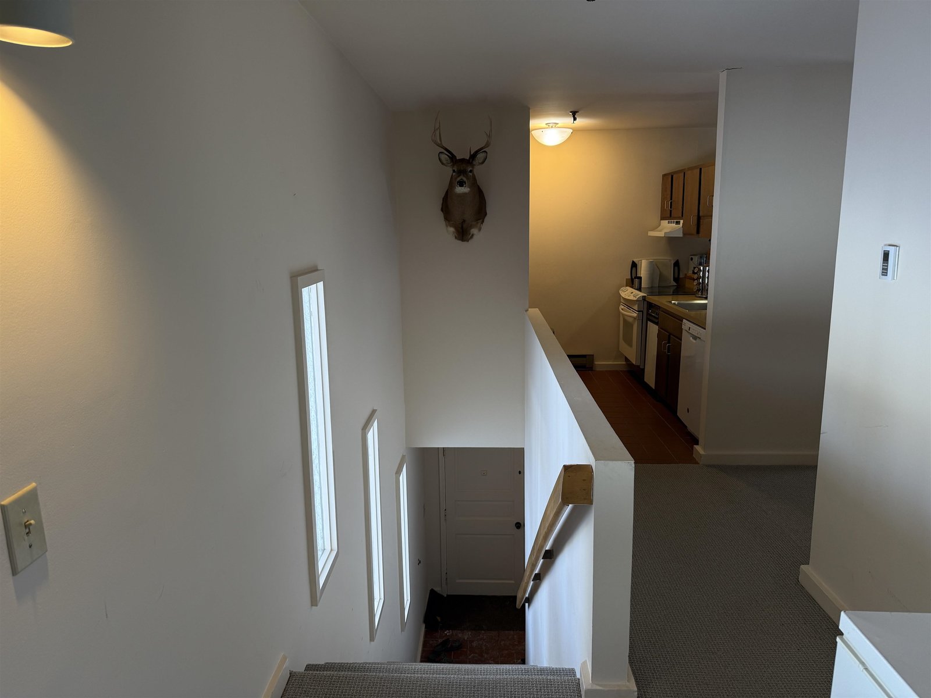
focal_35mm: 24
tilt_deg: -11.5
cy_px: 349
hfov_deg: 71.6
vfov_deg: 56.8
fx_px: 645
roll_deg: +0.8
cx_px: 466
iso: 125
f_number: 1.78
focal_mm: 6.76
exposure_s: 1/120
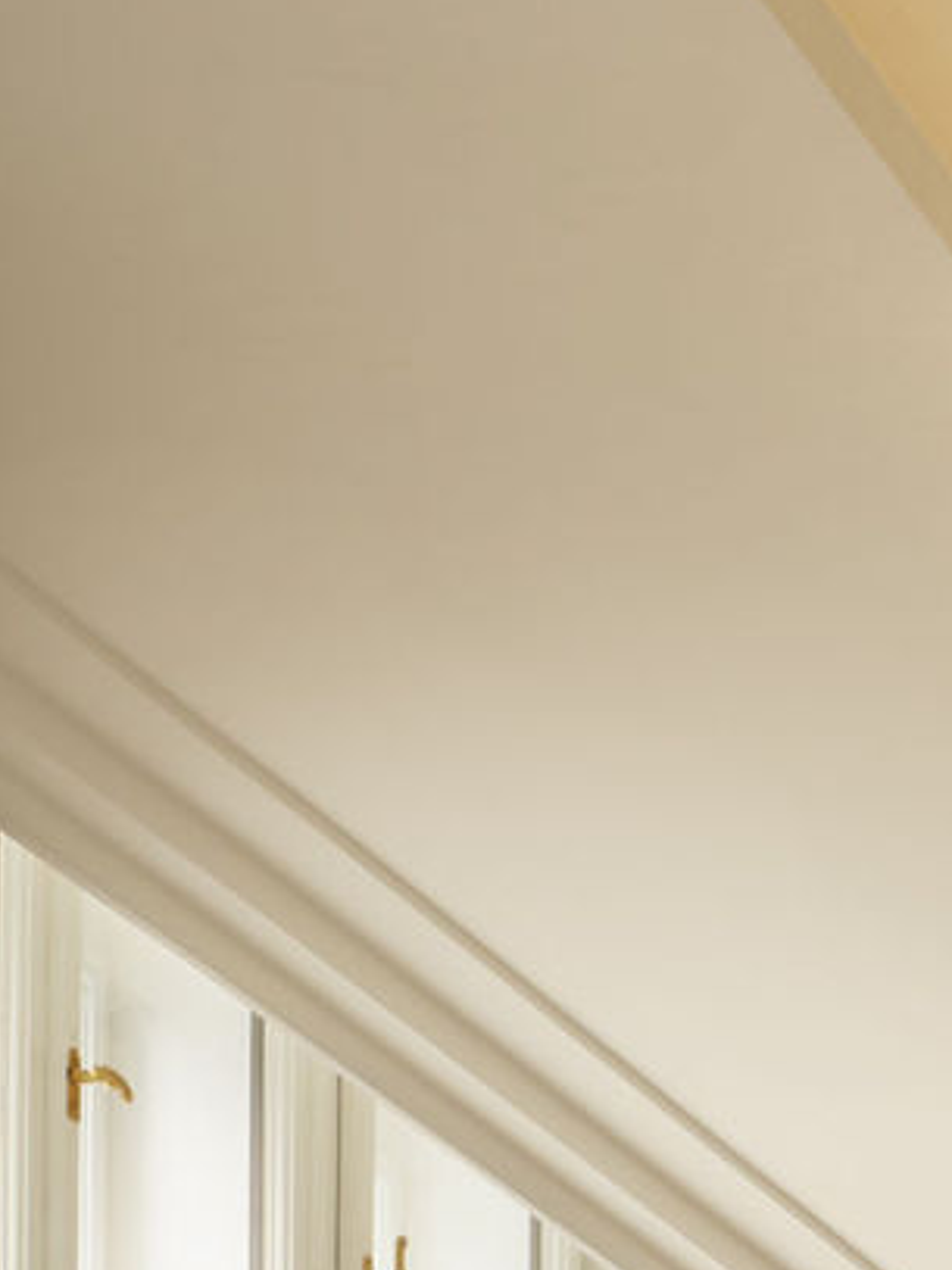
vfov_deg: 9.8
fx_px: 5907
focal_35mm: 161
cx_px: 3184
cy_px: 3649
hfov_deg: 7.6
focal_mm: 30
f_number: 11
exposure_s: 1
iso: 125
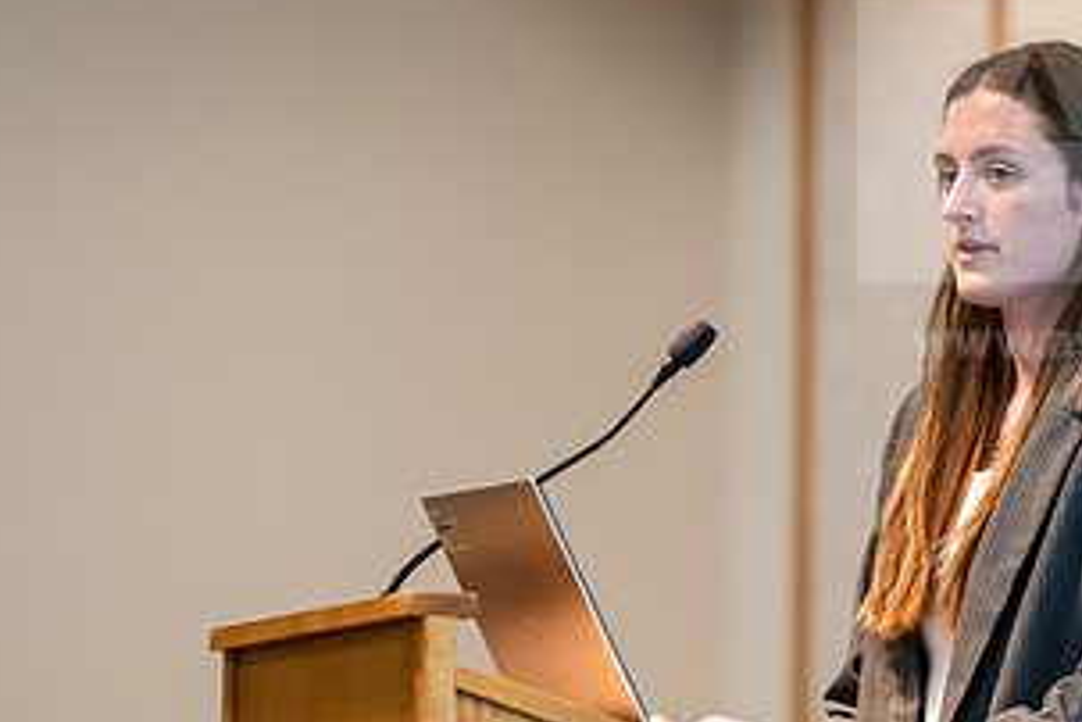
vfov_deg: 4.1
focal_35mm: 335
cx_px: 750
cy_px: 416
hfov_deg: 6.1
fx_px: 10068
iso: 2500
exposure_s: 1/200
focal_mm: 175
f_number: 3.2
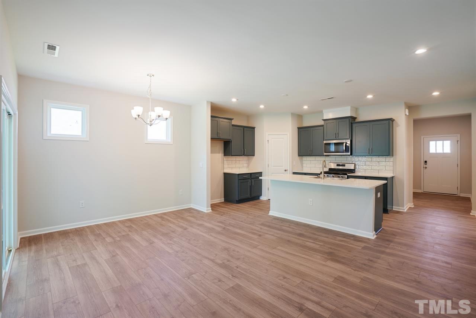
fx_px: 212
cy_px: 159
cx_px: 238
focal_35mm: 16
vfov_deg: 73.7
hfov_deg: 96.7
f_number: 9
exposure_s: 1/4
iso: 200
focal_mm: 16
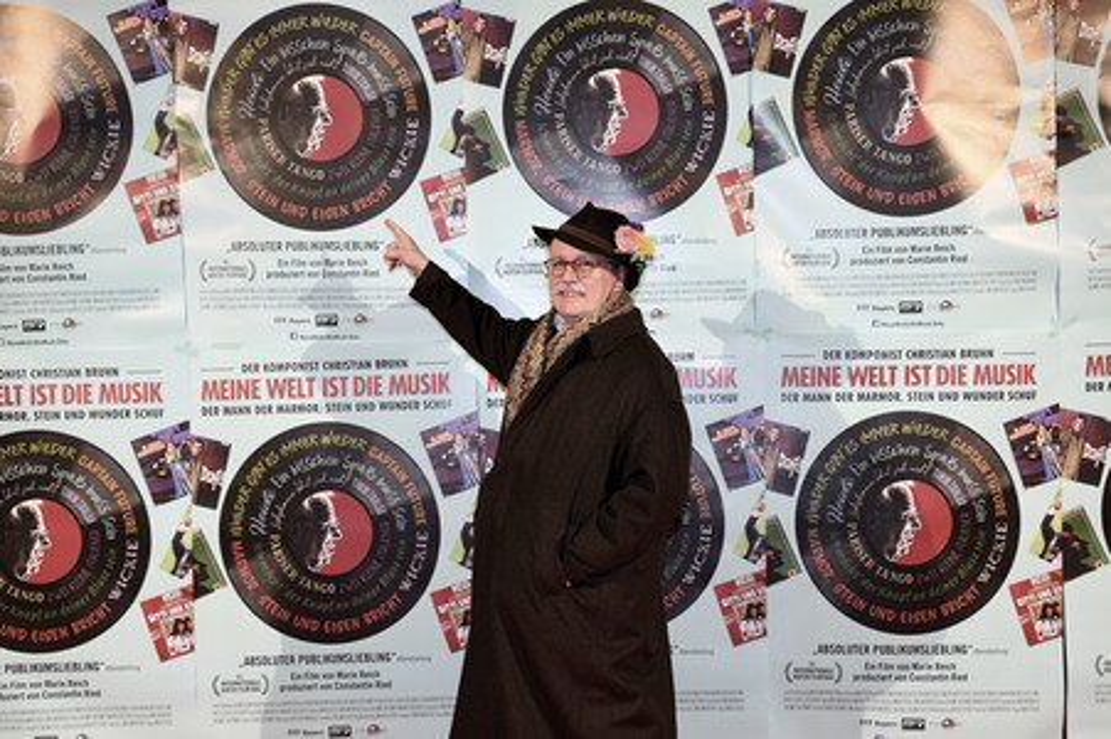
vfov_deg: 31.8
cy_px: 370
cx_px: 556
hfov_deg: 46.4
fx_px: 1295
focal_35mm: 42
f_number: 6.3
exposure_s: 1/100
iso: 1250
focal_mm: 42
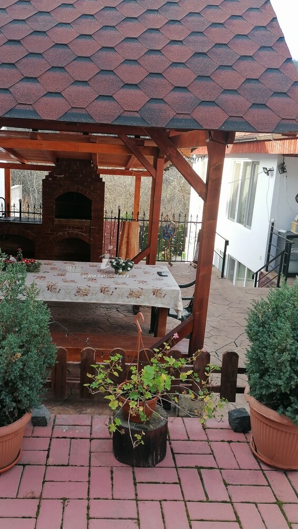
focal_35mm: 32
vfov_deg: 61.0
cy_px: 265
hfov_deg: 36.5
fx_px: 449
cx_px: 110
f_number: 1.8
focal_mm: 4.75
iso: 50
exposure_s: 1/134
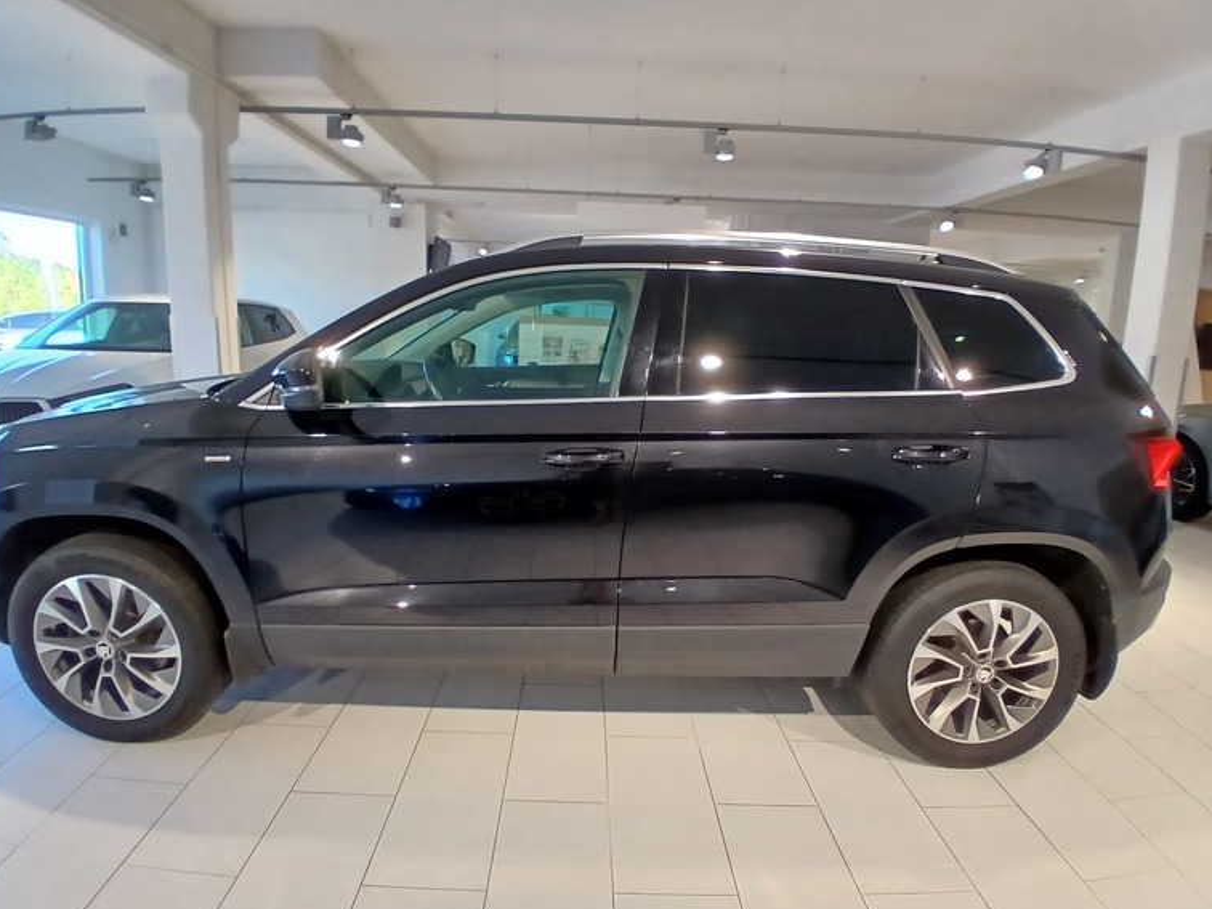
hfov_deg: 87.7
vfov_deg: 71.6
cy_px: 452
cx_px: 596
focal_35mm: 18
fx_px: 630
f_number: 2.2
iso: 100
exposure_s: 1/50
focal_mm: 1.4
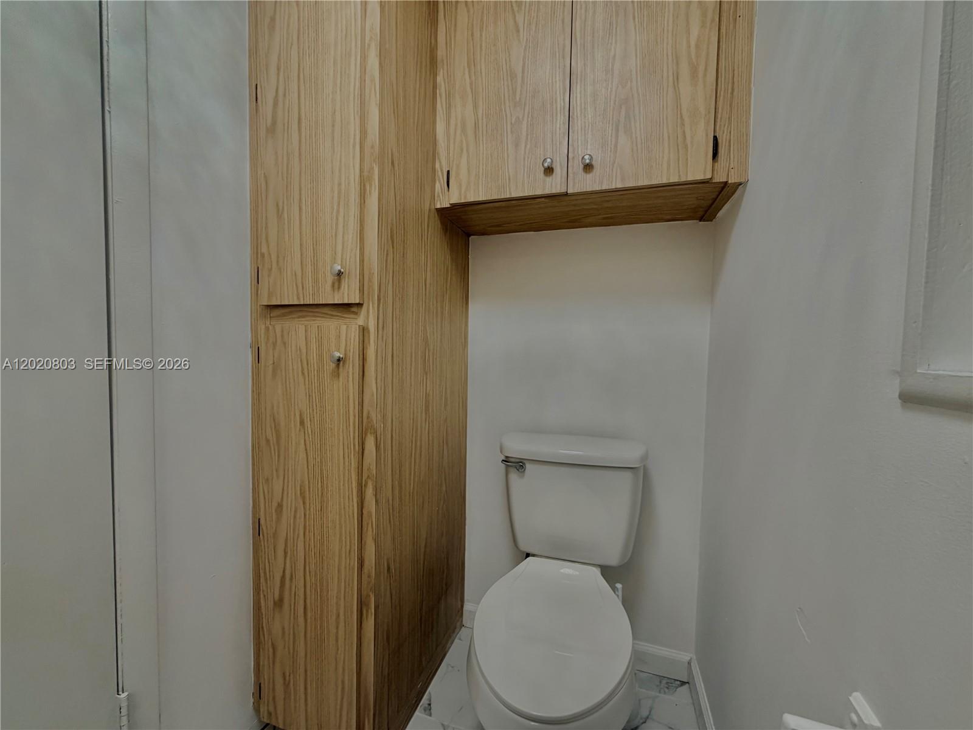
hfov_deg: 102.1
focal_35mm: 14
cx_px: 486
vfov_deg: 85.7
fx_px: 394
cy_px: 365
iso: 125
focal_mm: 2.22
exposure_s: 1/120
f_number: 2.2
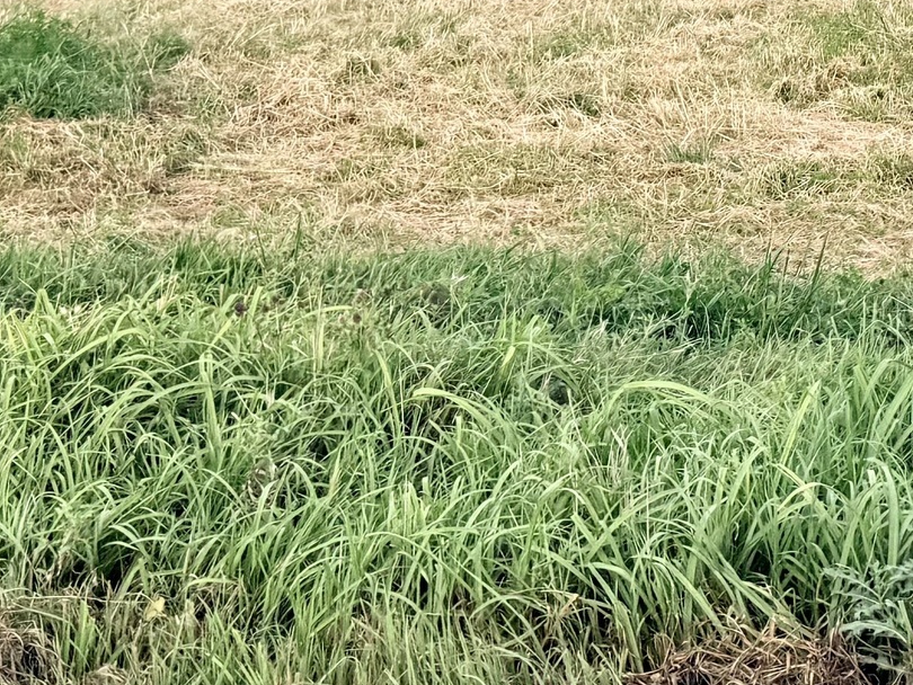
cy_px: -337
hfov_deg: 21.4
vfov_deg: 15.1
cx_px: 667
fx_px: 2401
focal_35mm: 91
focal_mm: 6.76
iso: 80
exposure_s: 1/1553
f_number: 1.78
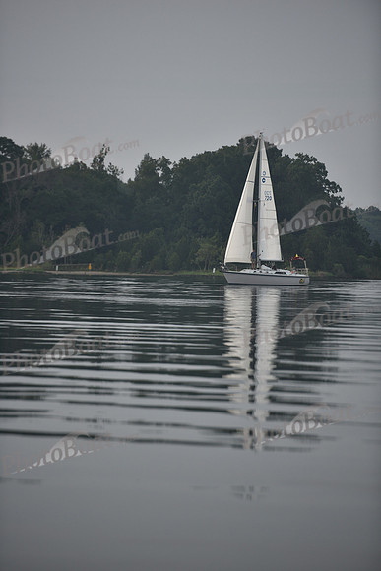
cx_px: 190
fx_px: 3173
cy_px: 286
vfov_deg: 10.3
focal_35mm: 200
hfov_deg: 6.9
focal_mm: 200
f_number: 2.8
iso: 320
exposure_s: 1/640
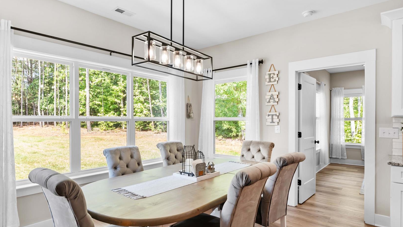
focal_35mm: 21
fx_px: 224
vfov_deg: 53.6
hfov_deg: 83.1
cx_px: 168
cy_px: 118
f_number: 8
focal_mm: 16
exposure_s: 1/6
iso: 100
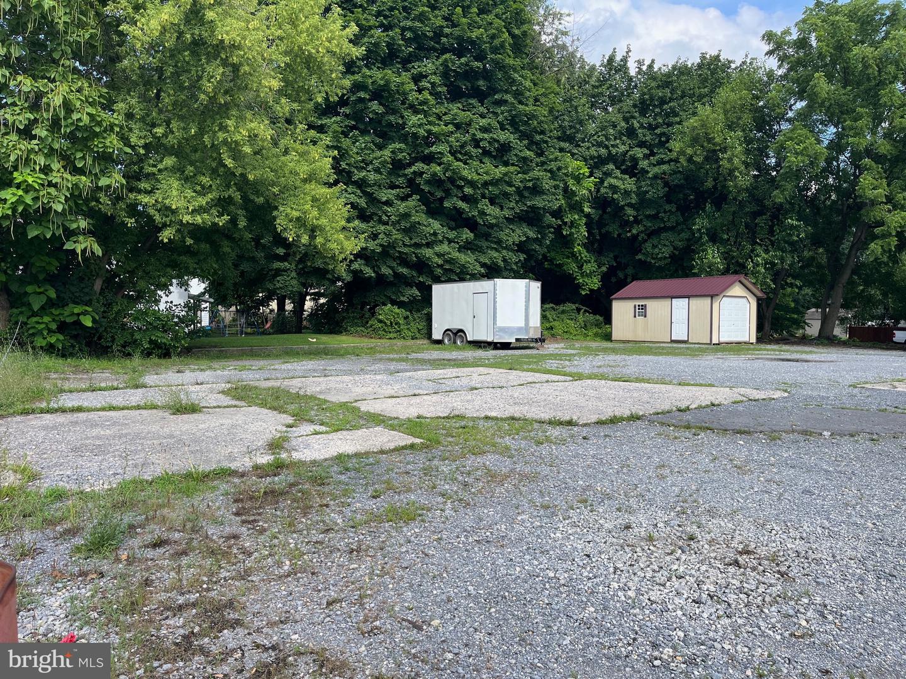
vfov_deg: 53.1
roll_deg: -0.6
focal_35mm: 26
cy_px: 340
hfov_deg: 67.3
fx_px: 680
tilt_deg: -2.2
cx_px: 453
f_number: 1.6
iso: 50
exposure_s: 1/1372
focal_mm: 5.1
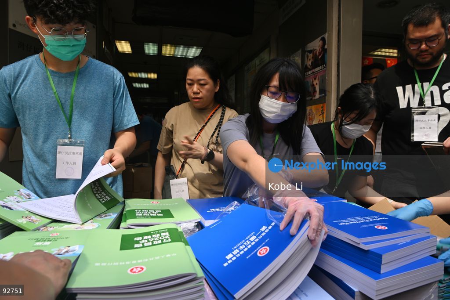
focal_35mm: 24
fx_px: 300
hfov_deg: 73.7
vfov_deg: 53.1
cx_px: 225
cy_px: 150
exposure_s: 1/160
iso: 250
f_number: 8
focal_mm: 24
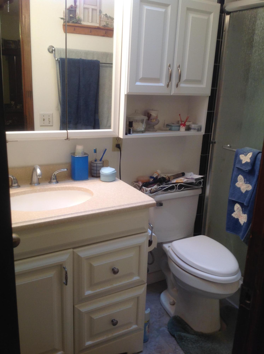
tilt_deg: -17.0
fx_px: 357
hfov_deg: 40.6
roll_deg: -0.9
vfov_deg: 52.7
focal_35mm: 35
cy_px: 177
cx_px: 132
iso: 50
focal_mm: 4.28
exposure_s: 1/24
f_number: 2.4
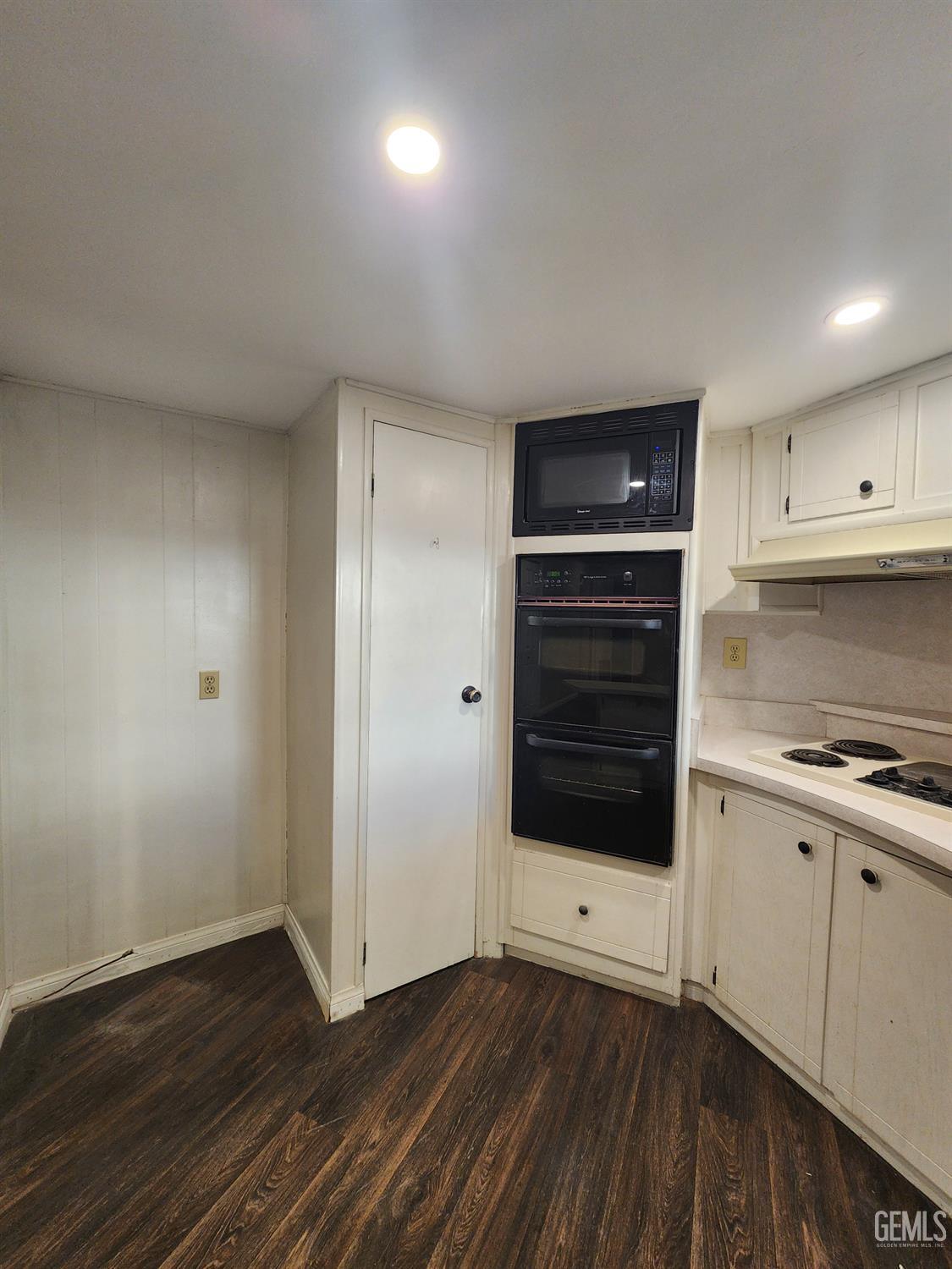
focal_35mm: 13
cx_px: 476
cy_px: 634
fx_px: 477
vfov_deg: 106.2
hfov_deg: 89.9
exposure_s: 1/60
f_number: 2.2
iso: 160
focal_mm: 2.2
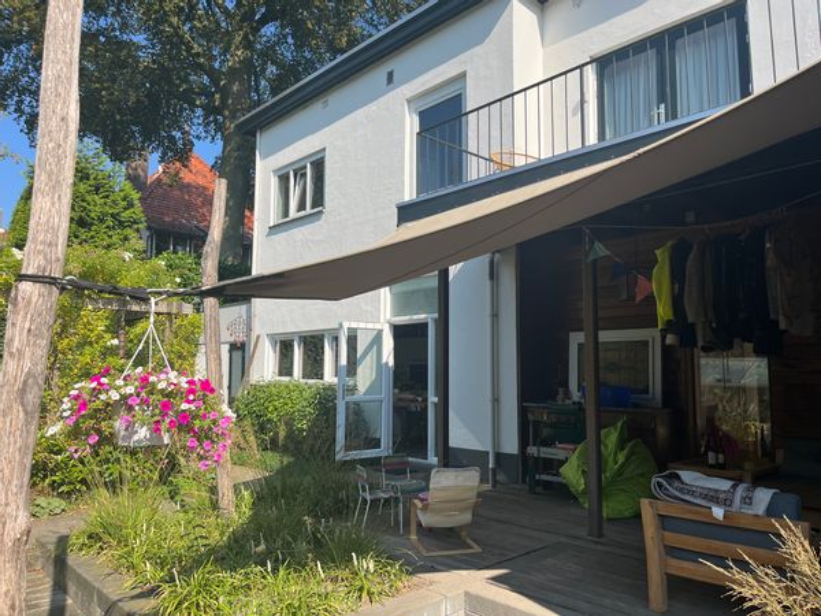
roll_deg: -0.4
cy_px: 308
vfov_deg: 53.1
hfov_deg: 67.3
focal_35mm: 26
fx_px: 617
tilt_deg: +5.8
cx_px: 410
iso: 50
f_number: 1.6
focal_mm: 5.1
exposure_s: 1/1992
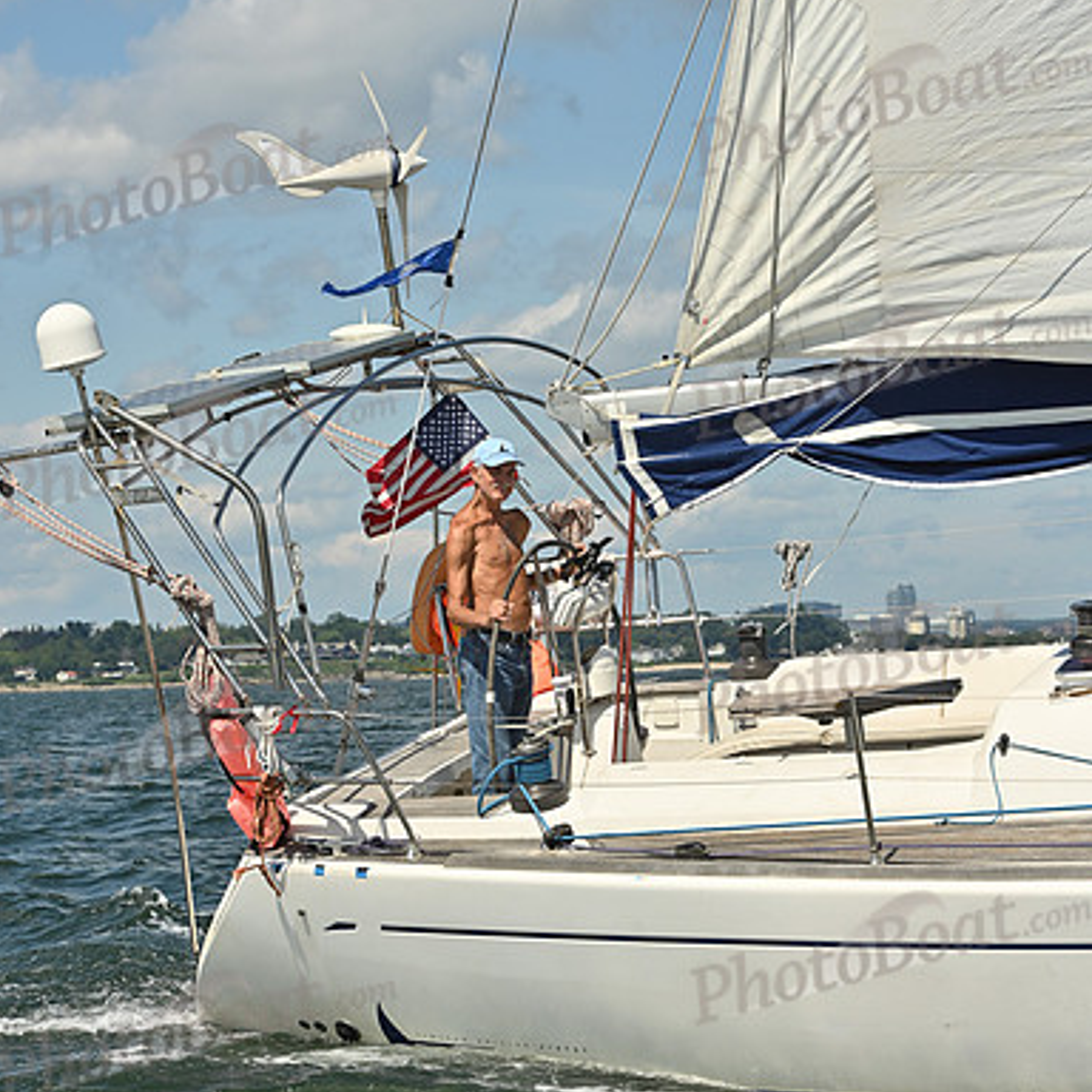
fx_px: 4354
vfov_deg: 14.3
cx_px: 545
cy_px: 555
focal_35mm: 122
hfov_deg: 14.3
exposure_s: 1/1250
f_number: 10
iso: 250
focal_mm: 95
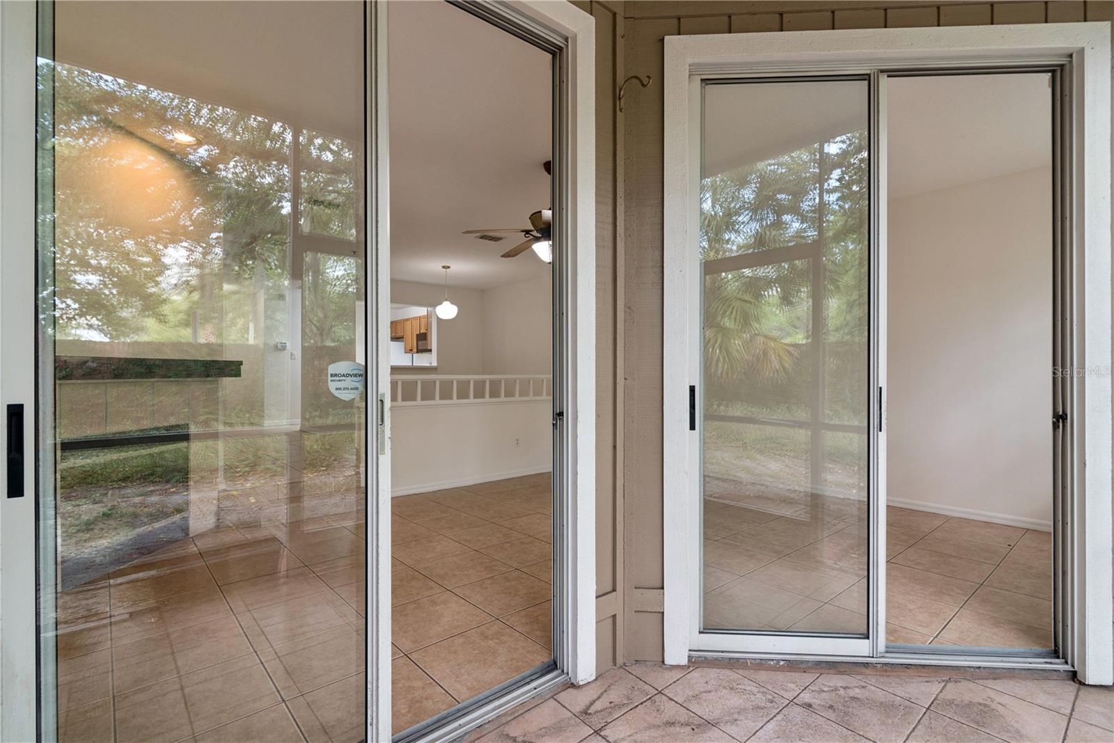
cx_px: 557
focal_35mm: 16
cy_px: 372
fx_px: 495
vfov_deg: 73.8
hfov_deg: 96.7
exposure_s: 1/15
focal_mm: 16
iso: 250
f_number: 9
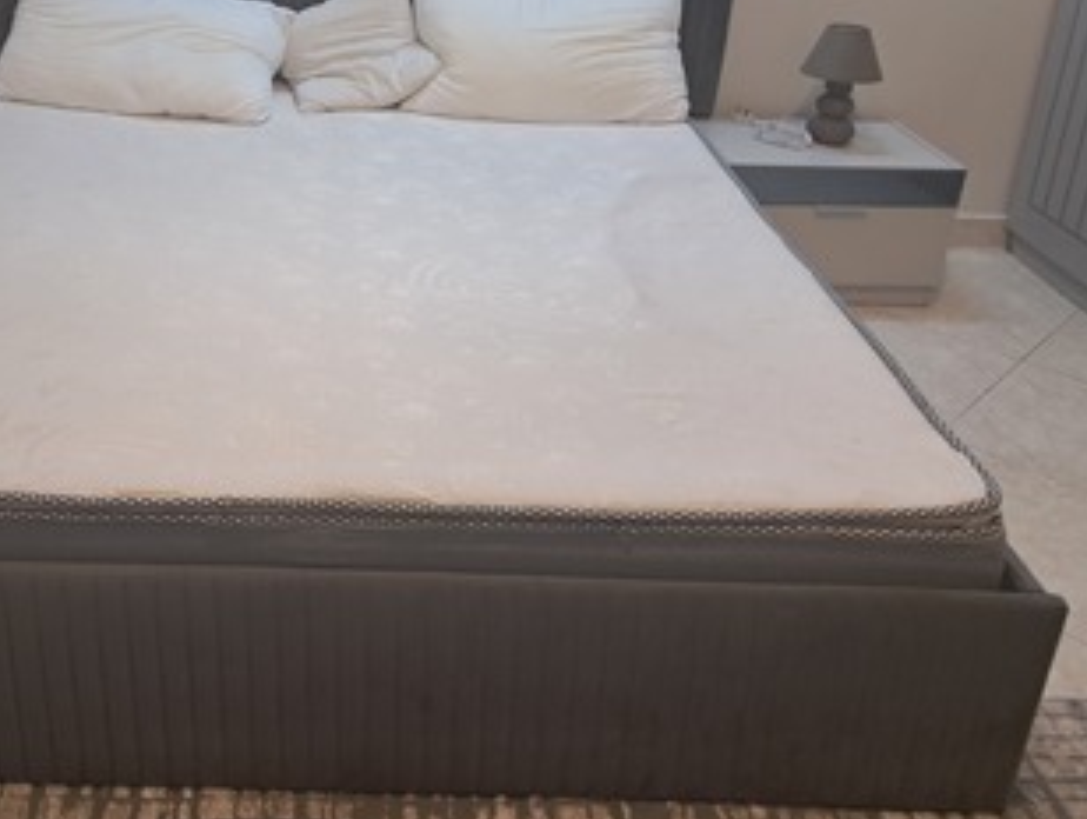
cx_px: 341
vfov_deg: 35.6
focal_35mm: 40
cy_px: 263
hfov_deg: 45.8
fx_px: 1258
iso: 200
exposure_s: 1/50
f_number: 1.8
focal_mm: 4
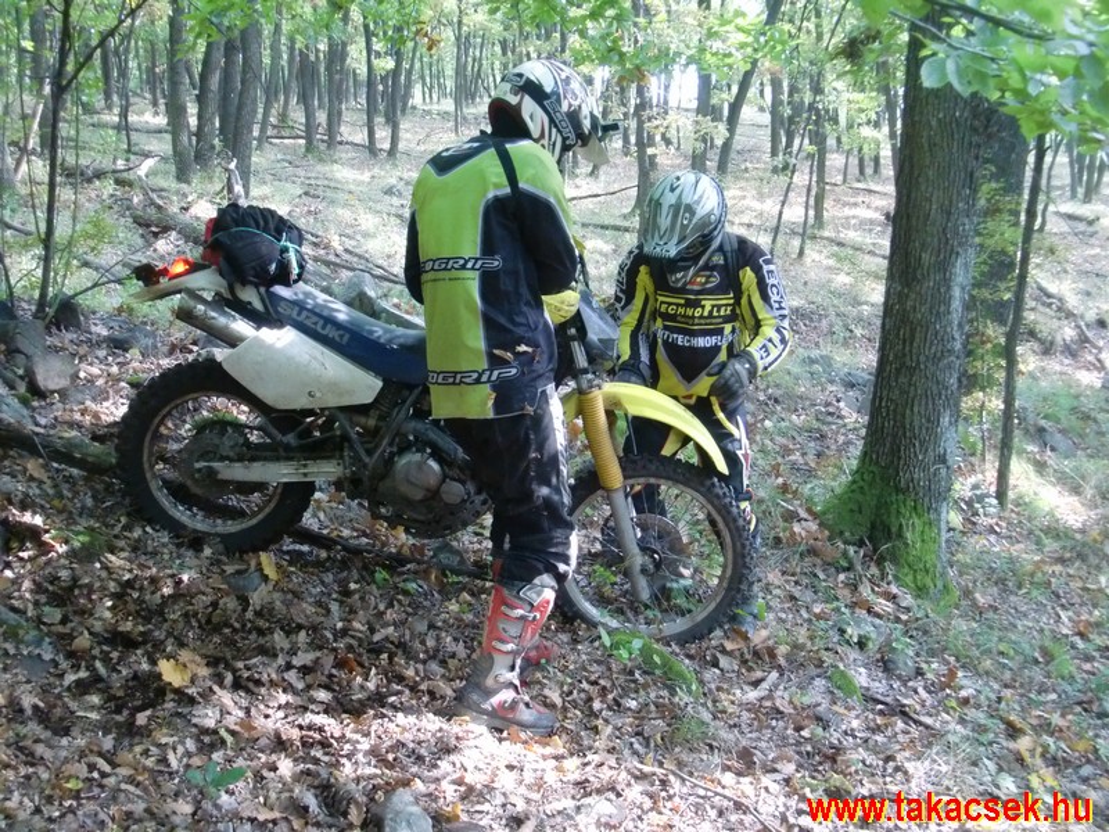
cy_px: 416
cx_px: 554
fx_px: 1217
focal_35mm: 38
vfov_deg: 37.7
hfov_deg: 49.0
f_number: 3.9
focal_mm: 6.66
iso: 400
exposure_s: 1/60
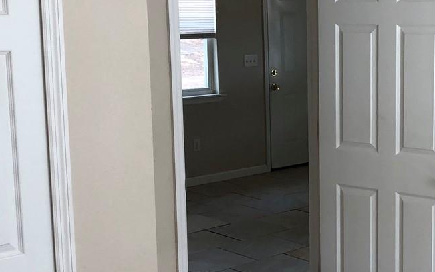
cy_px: 163
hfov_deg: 27.4
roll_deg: +1.0
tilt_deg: -9.4
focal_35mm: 73
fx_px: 866
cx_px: 370
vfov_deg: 17.8
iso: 50
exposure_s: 1/120
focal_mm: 3.99
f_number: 1.8
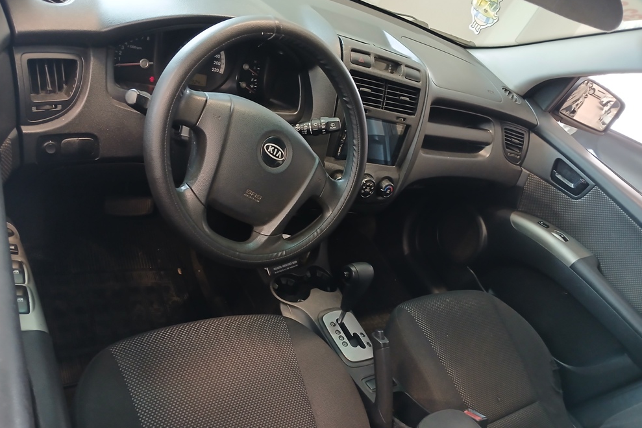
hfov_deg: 65.5
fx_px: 499
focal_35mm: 28
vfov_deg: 46.4
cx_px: 312
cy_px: 227
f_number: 1.8
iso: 400
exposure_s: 1/24
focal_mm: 3.98
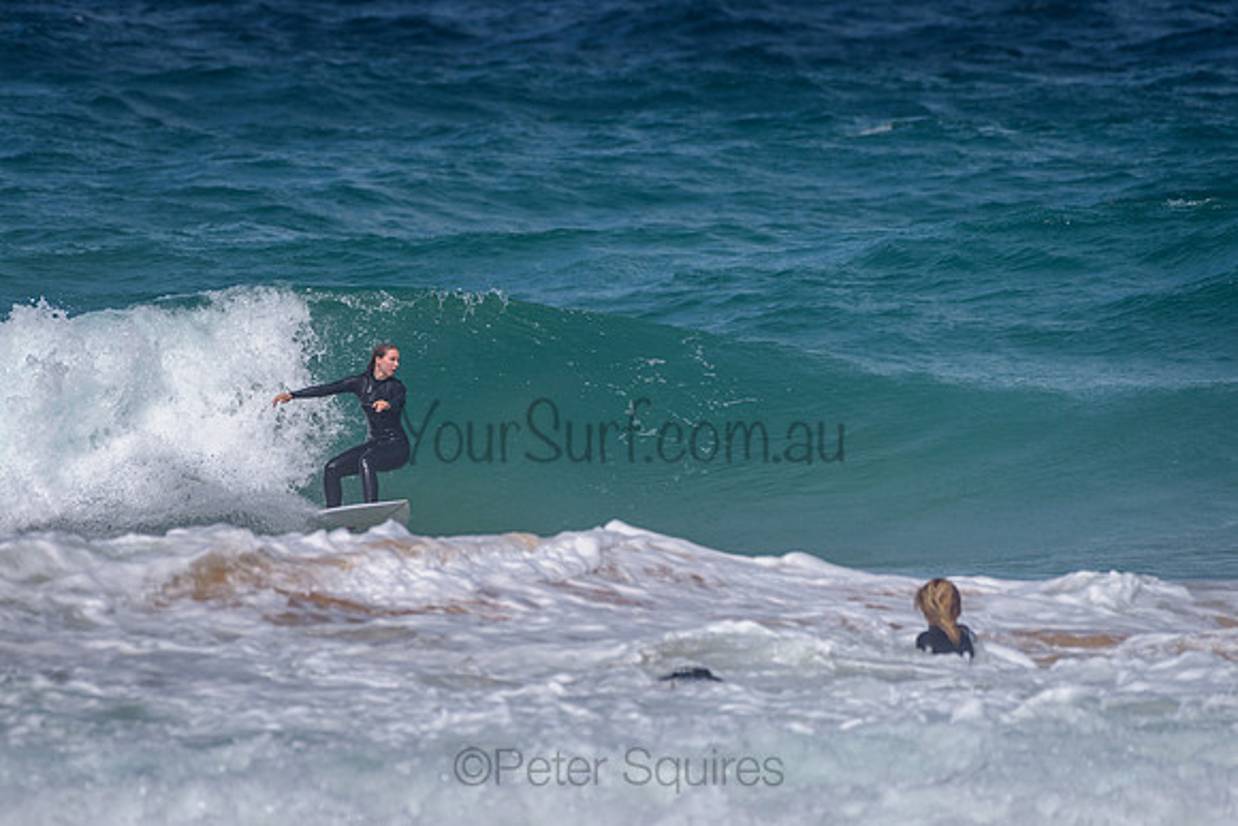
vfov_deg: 2.2
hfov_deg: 3.4
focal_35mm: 613
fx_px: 21096
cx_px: 507
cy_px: 354
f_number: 5.6
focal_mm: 500
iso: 80
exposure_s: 1/2000
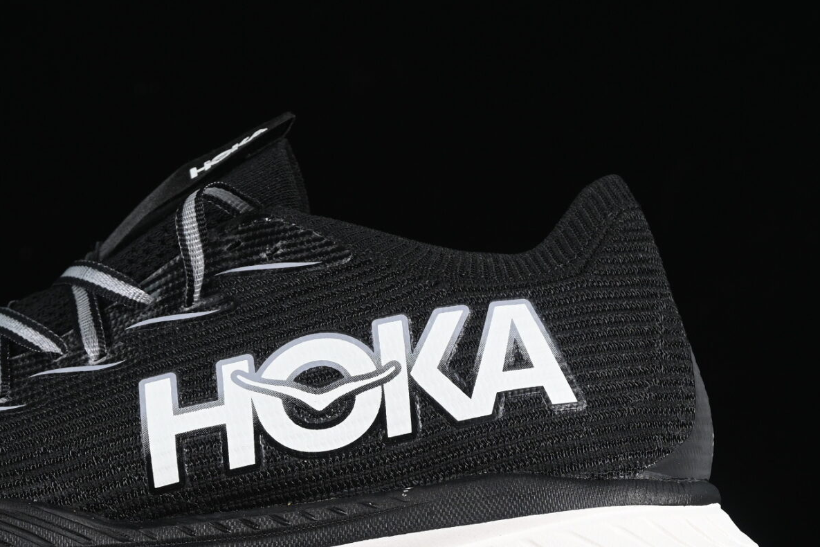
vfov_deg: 8.5
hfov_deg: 12.6
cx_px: 165
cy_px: 357
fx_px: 3690
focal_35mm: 162
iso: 160
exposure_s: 1/60
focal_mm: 50
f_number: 6.3
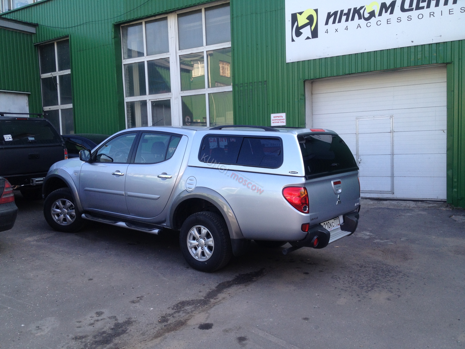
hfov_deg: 52.6
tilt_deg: -5.7
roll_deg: +2.2
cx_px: 232
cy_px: 174
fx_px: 470
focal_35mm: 35
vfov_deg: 40.7
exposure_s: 1/268
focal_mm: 4.28
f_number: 2.4
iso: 50
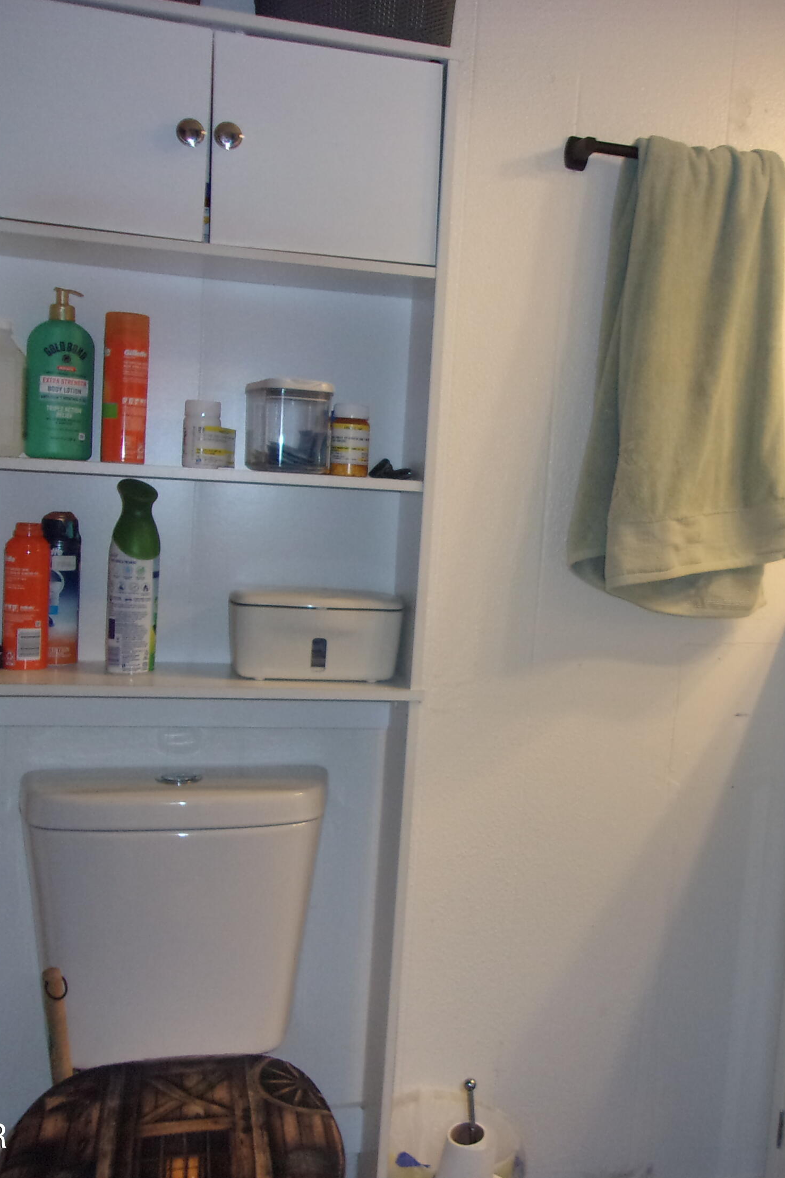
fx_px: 1243
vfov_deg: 50.7
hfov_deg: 34.2
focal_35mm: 38
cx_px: 602
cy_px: 593
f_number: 3
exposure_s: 1/34
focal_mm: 4.9
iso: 200
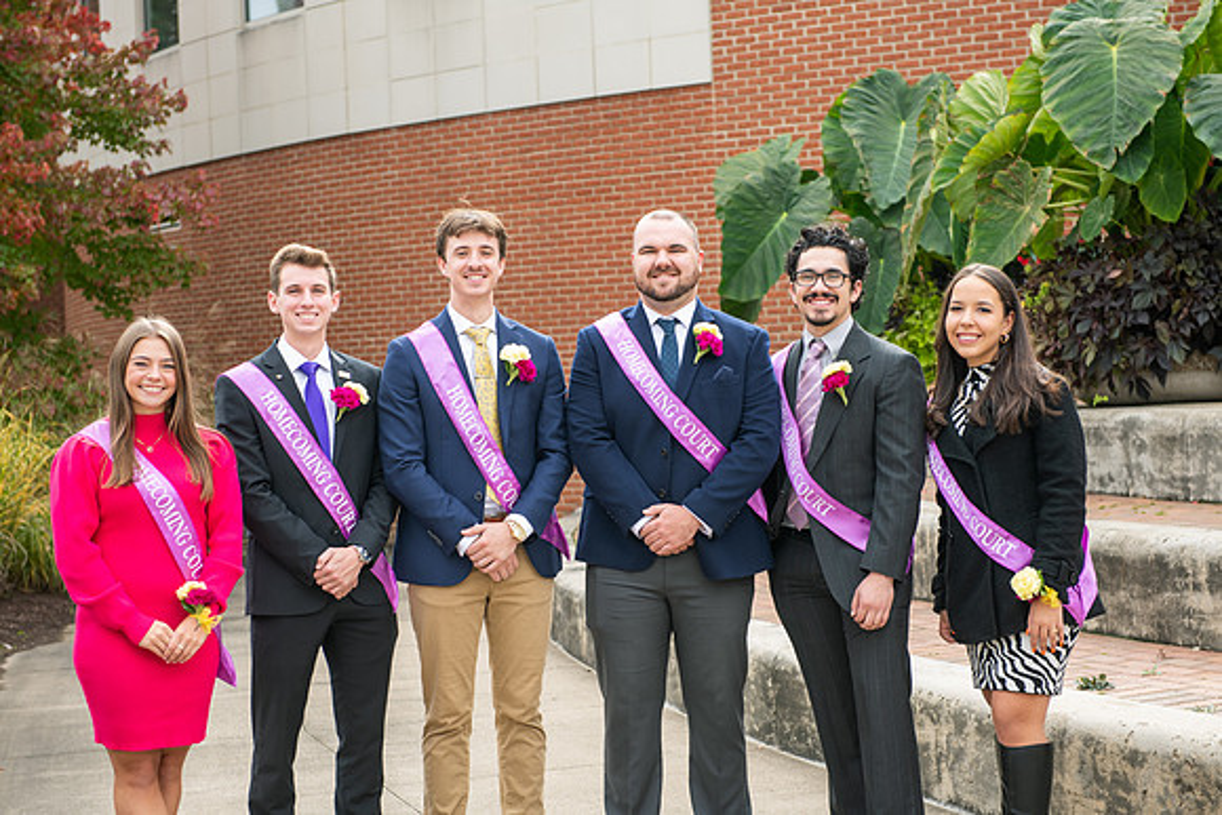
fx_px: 2377
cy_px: 408
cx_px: 611
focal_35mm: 70
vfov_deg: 19.5
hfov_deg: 28.8
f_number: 4.5
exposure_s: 1/250
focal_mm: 70
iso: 200
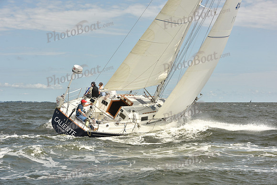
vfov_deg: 19.5
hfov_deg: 28.8
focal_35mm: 70
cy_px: 92
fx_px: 539
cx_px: 138
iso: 250
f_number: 10
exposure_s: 1/800
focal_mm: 70
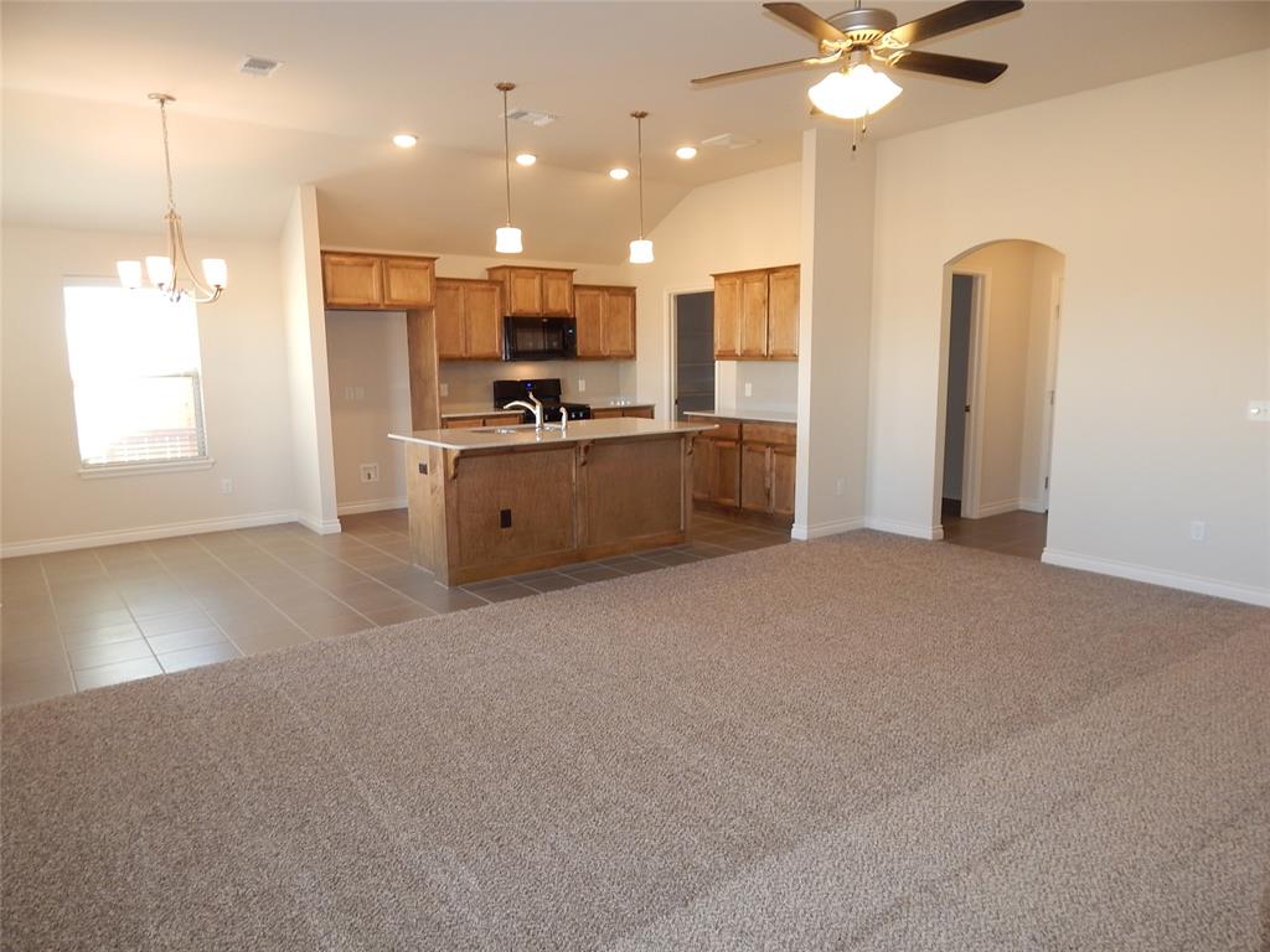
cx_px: 635
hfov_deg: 76.4
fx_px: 807
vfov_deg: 61.1
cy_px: 476
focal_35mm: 22
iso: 140
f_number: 3
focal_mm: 4
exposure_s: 1/30
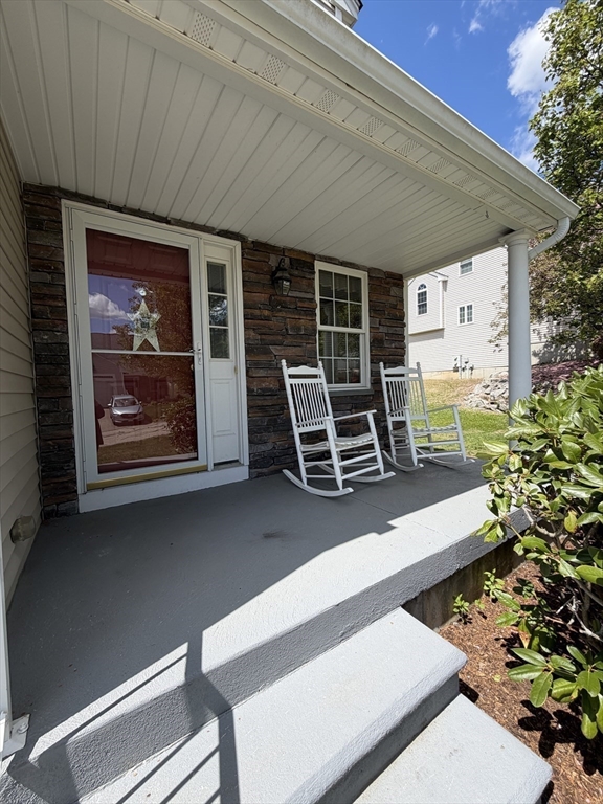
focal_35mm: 14
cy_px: 402
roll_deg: +1.4
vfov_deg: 102.1
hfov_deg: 85.7
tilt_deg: -2.3
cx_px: 302
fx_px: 325
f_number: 2.2
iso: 32
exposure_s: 1/770
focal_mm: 2.22
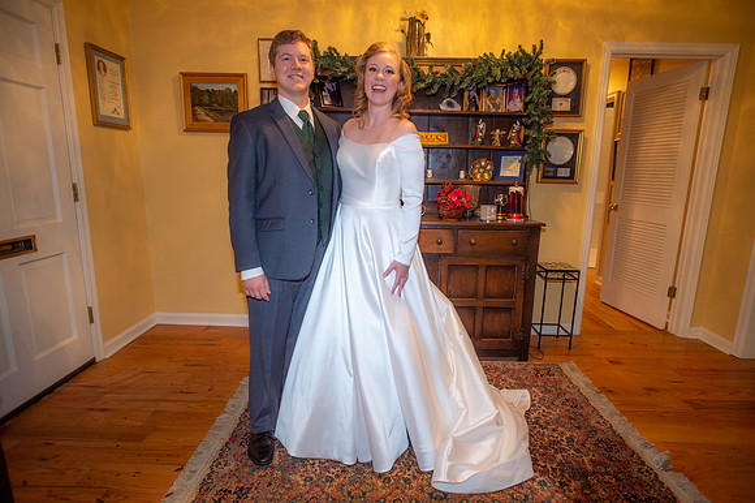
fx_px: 419
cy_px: 252
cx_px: 378
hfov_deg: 84.0
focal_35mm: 20
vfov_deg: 61.9
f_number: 3.2
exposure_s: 1/100
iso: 1250
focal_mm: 20
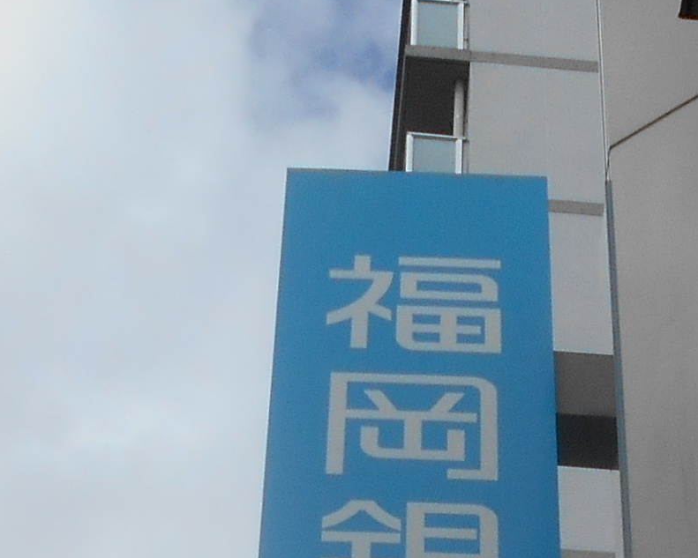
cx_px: 463
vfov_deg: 10.8
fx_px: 2789
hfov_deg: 14.2
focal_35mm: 135
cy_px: 948
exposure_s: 1/2000
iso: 80
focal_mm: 5.1
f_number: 3.4
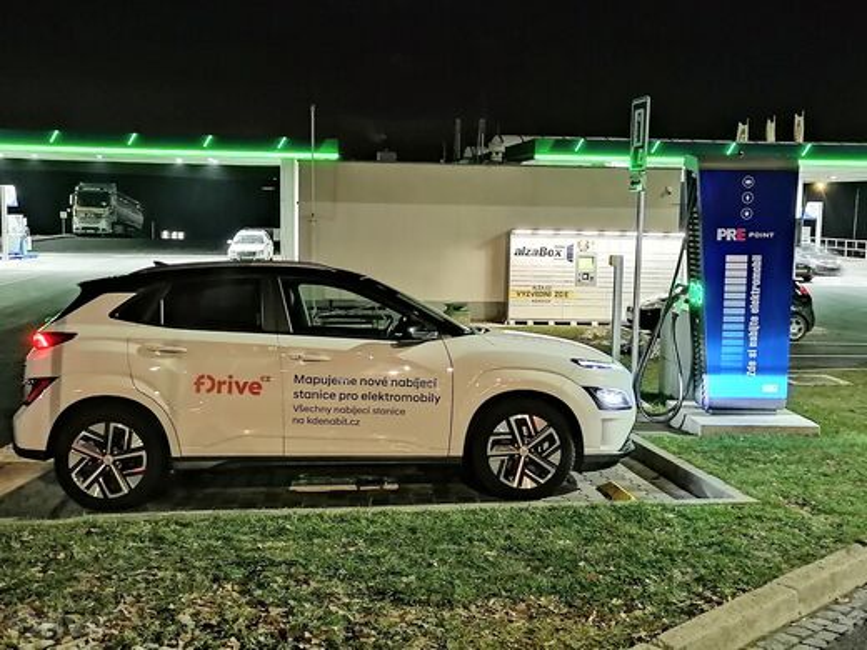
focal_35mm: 43
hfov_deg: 43.9
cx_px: 434
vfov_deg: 33.6
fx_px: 1077
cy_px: 325
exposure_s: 4
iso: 800
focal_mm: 5.3
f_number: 1.8
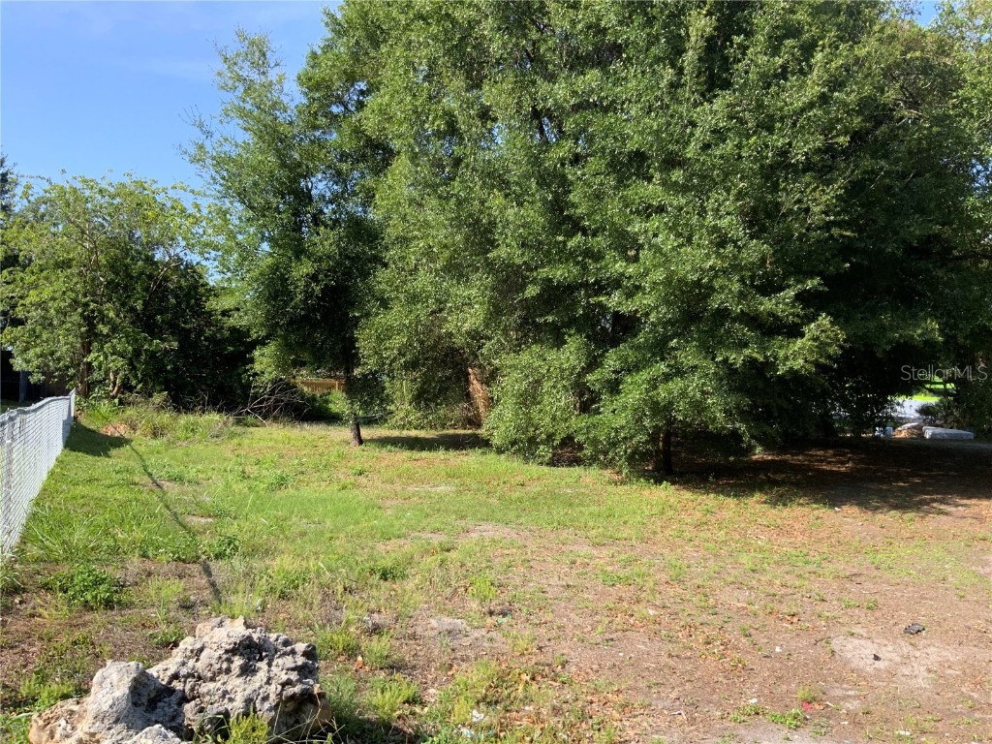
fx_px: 831
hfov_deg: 61.7
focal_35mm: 29
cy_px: 372
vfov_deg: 48.2
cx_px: 496
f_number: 1.8
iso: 16
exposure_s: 1/691
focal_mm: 3
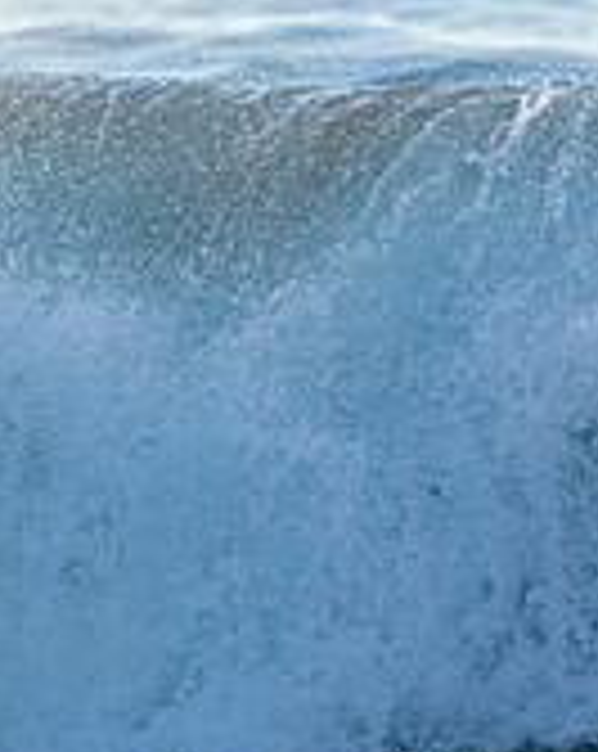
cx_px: -652
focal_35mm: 2350
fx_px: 52132
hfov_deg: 0.7
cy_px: 322
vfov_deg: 0.8
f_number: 5.6
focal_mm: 480
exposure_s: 1/1250
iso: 560
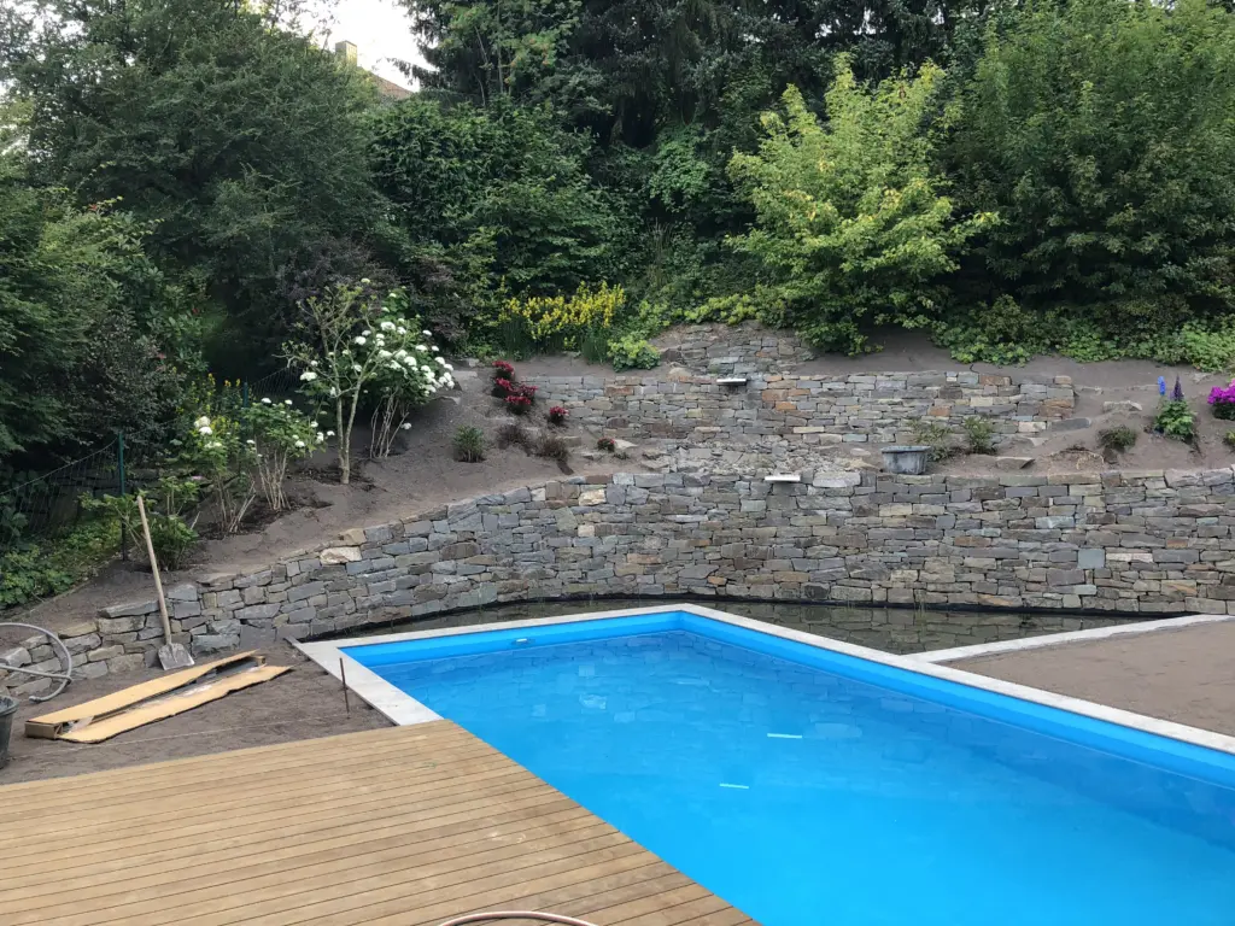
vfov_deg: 49.7
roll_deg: -0.3
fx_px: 999
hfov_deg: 63.4
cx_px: 618
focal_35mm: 28
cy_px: 463
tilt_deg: -1.6
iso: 40
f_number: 1.8
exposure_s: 1/120
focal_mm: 3.99
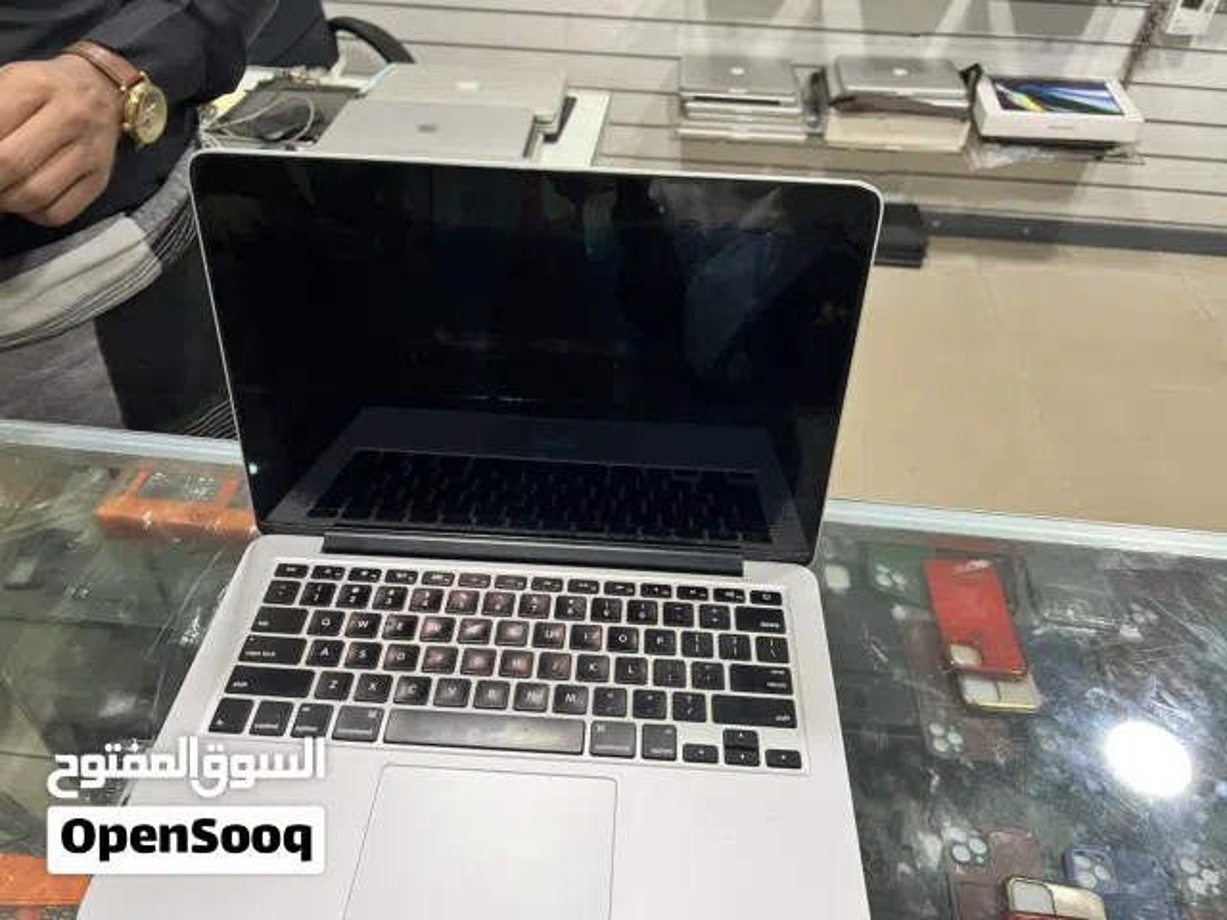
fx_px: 922
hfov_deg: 67.3
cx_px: 614
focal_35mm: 26
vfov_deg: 53.1
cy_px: 460
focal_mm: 5.7
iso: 100
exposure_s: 1/50
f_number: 1.5
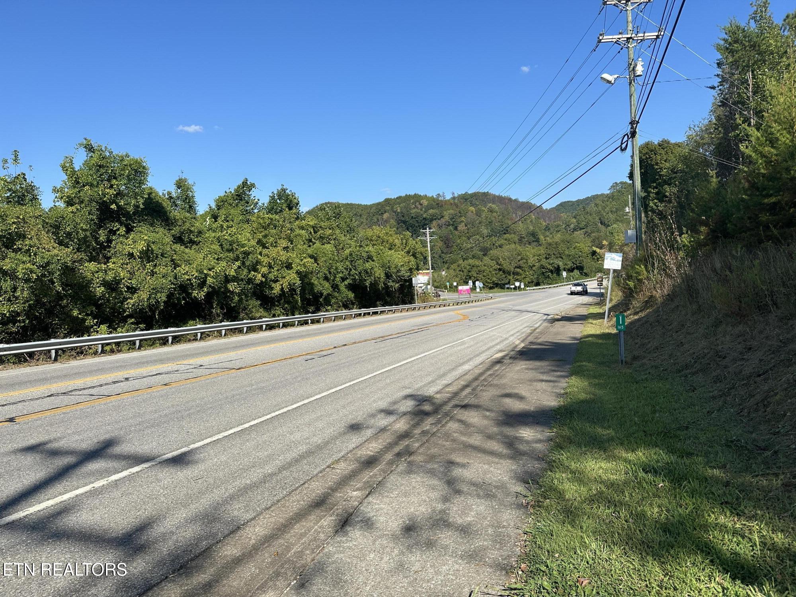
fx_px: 552
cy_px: 298
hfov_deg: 71.6
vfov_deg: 56.8
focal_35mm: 24
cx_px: 398
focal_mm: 6.86
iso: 80
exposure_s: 1/3861
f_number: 1.78
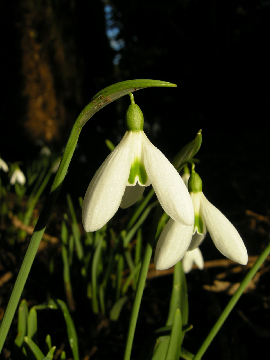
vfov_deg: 52.6
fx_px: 364
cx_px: 135
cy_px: 180
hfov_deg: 40.7
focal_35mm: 35
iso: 64
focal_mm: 7.5
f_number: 5.4
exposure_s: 1/193
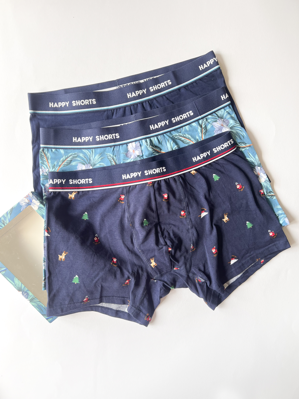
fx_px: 299
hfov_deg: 53.1
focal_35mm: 26
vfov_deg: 67.3
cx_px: 150
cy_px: 200
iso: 64
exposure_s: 1/120
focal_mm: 5.7
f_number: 1.5
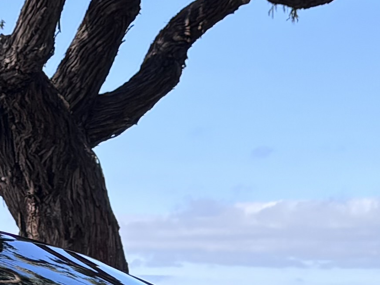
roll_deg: -1.7
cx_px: 14
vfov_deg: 8.2
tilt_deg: -8.1
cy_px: 601
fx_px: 1866
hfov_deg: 11.5
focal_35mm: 170
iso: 50
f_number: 1.6
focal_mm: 5.96
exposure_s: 1/2062
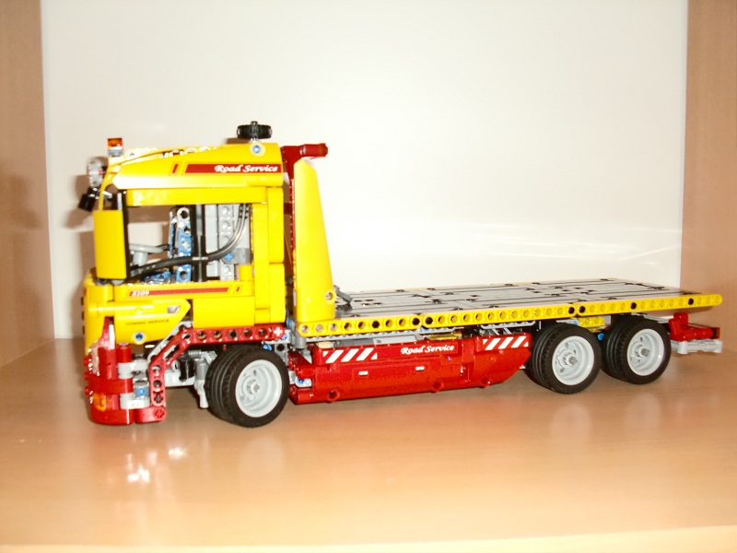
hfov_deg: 51.4
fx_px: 766
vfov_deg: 39.7
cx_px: 368
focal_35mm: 36
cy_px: 276
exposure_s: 1/60
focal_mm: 6.3
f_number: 2.8
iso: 400
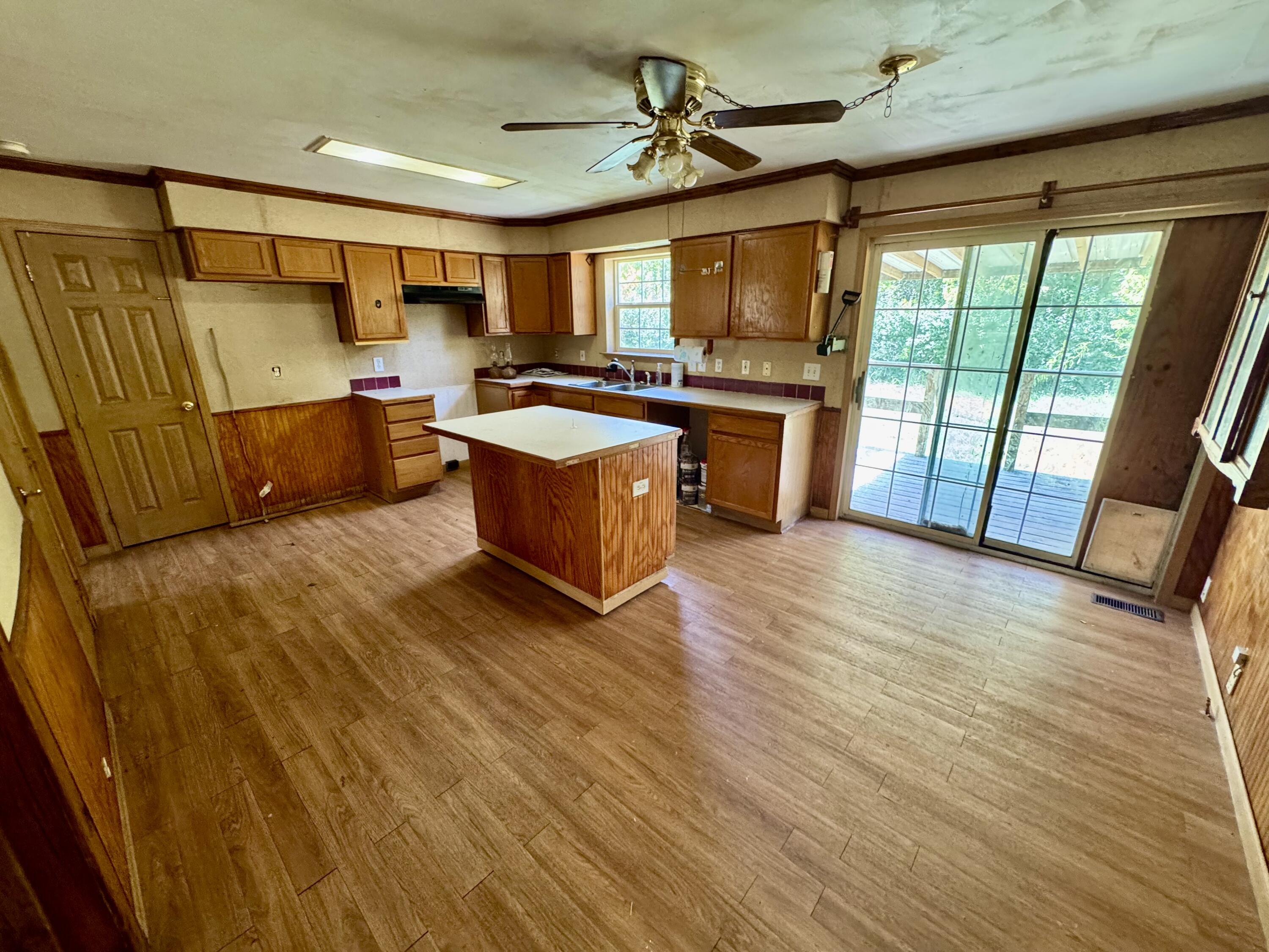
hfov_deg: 102.1
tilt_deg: -18.2
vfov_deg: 85.7
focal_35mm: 14
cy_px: 476
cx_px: 634
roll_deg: +0.4
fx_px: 513
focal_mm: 2.22
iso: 400
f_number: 2.2
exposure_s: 1/60
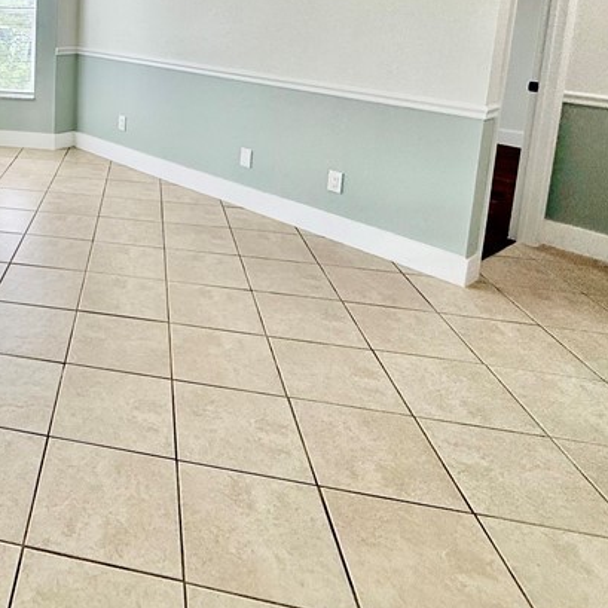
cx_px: 18
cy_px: 76
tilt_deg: -7.6
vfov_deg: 47.8
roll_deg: -2.2
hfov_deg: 45.4
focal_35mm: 31
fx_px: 616
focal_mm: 2.22
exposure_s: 1/359
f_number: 2.2
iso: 50
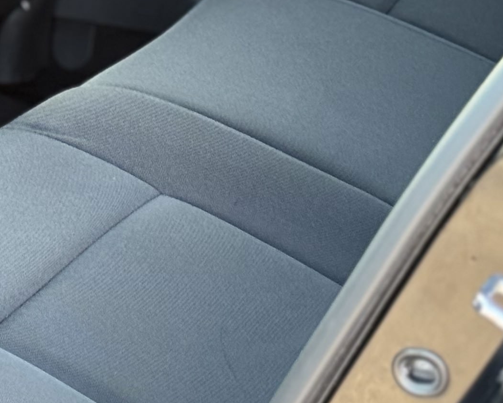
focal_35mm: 180
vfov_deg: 8.6
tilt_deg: -18.8
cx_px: -231
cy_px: 17
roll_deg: +2.4
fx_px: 2681
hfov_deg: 10.4
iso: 125
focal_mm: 6.76
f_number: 1.78
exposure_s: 1/60
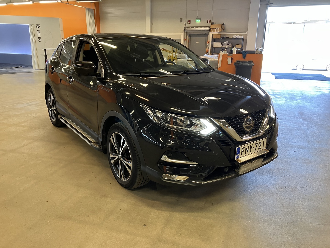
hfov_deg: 63.4
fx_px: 267
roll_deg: -0.2
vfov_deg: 49.7
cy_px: 124
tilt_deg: -14.3
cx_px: 165
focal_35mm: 28
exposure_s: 1/50
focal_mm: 3.99
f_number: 1.8
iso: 125
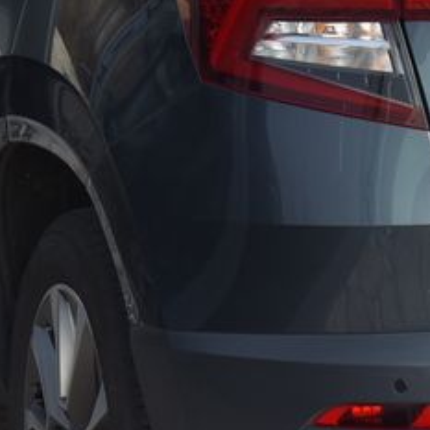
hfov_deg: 8.0
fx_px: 3050
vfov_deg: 8.1
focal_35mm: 217
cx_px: 532
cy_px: 94
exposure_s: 1/160
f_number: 6.3
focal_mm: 58
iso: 500
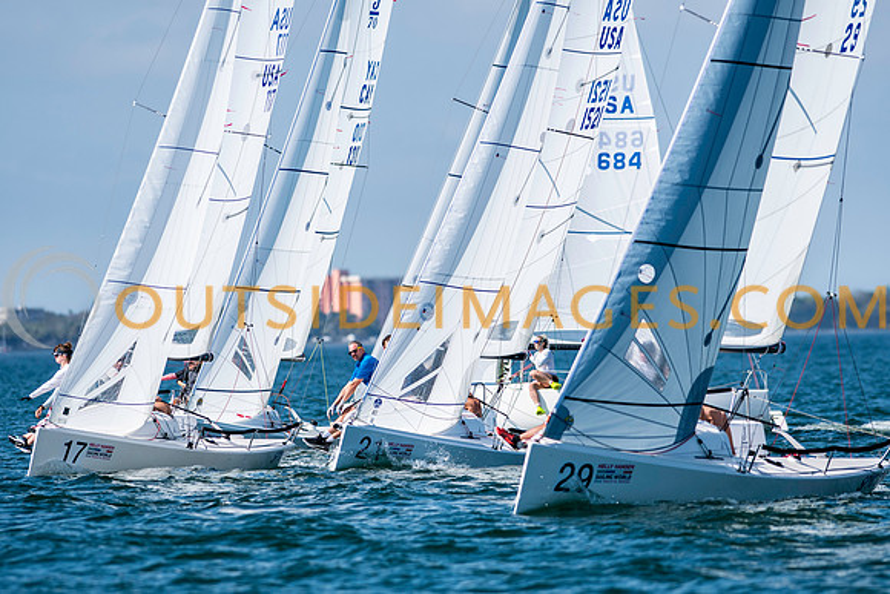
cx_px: 445
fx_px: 11127
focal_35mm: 450
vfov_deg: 3.1
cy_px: 297
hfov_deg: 4.6
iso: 200
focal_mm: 300
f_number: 5
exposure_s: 1/3200
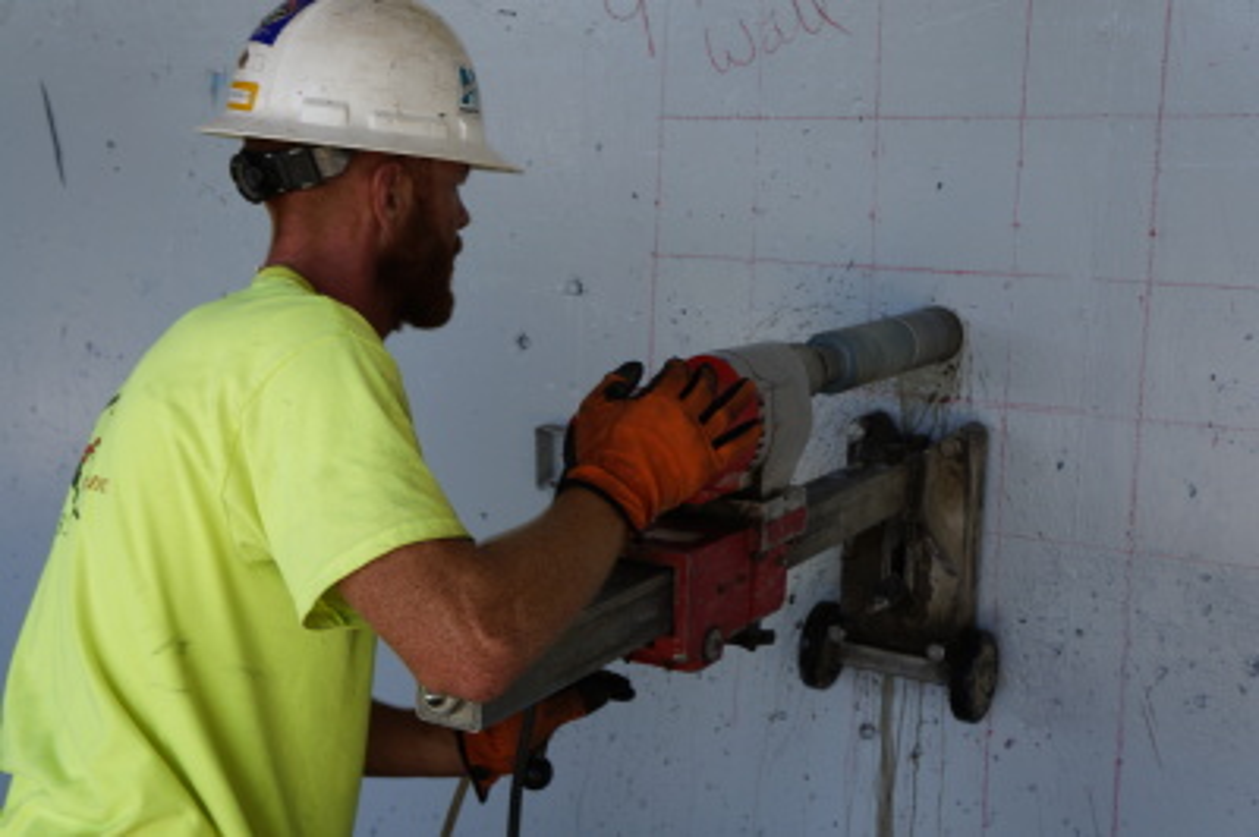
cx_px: 630
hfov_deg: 46.4
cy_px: 418
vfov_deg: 31.8
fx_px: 1468
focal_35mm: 42
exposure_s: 1/80
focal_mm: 28
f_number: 7.1
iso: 100
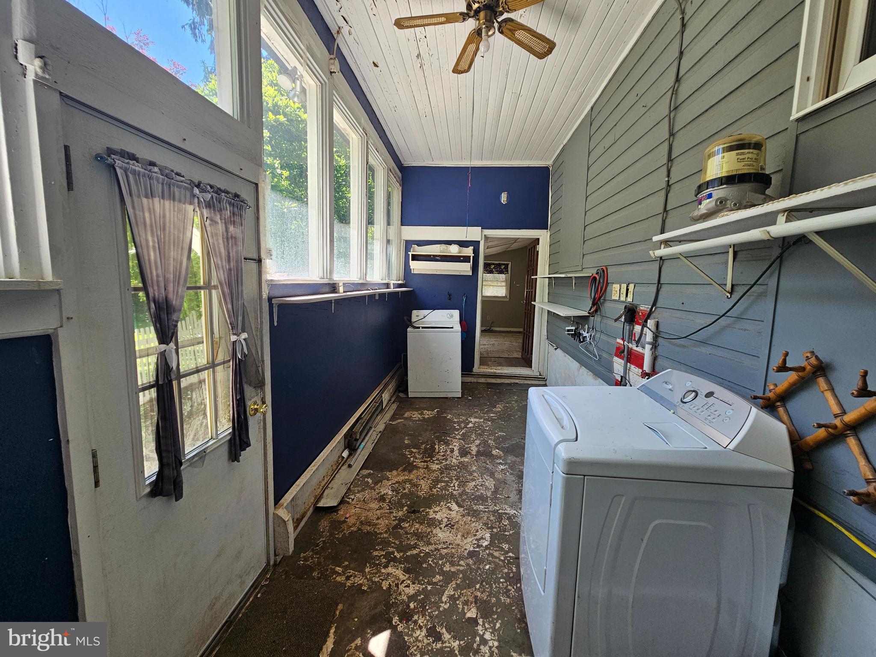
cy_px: 328
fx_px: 329
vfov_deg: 89.9
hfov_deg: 106.2
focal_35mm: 13
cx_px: 438
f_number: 2.2
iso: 64
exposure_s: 1/120
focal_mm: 2.2
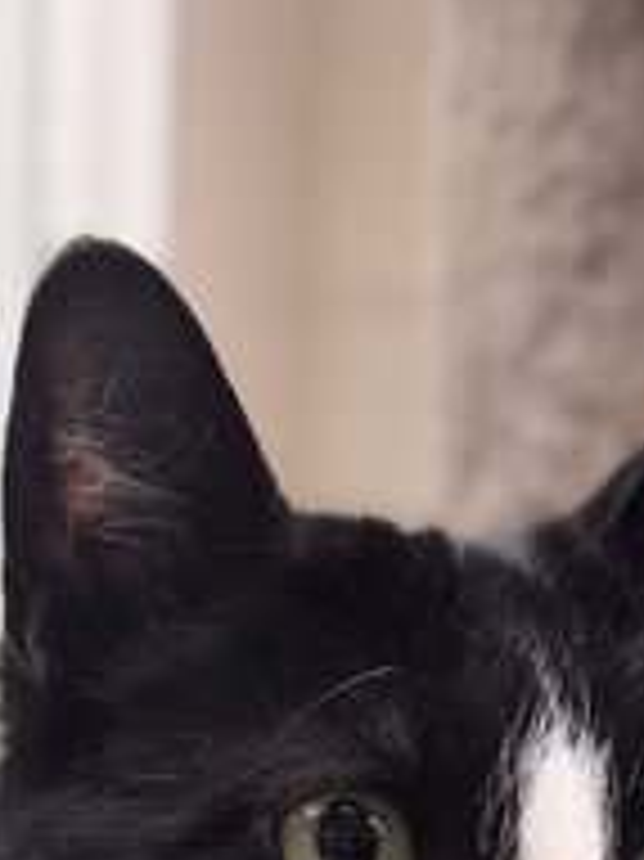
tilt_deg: -3.4
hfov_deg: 17.5
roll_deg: -1.6
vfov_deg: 19.8
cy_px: 1340
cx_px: 473
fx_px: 2086
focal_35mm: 84
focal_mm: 6.76
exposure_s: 1/120
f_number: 1.78
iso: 125
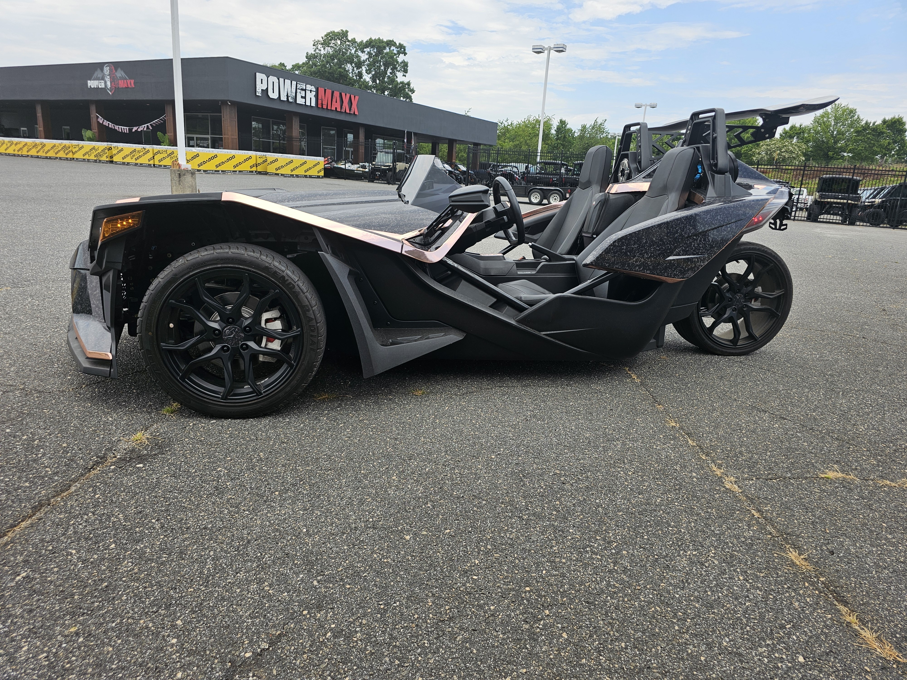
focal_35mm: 23
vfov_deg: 58.9
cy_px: 340
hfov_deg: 73.9
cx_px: 454
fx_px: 603
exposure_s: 1/356
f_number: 1.7
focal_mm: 6.3
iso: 10
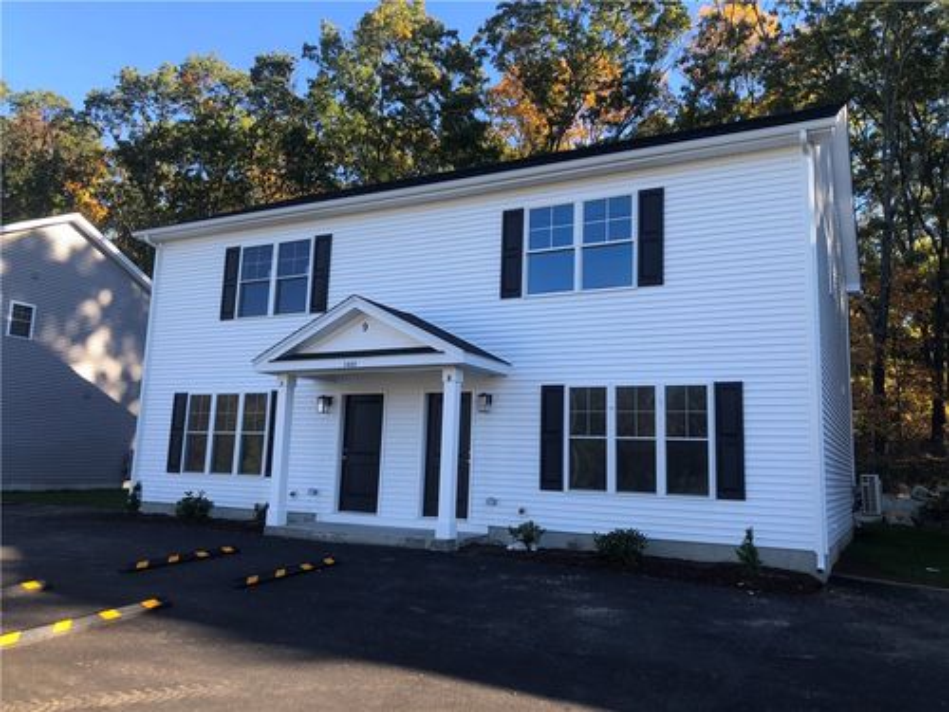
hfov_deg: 63.4
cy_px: 356
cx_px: 474
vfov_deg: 49.7
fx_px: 768
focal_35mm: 28
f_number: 1.8
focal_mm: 3.99
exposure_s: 1/400
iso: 20
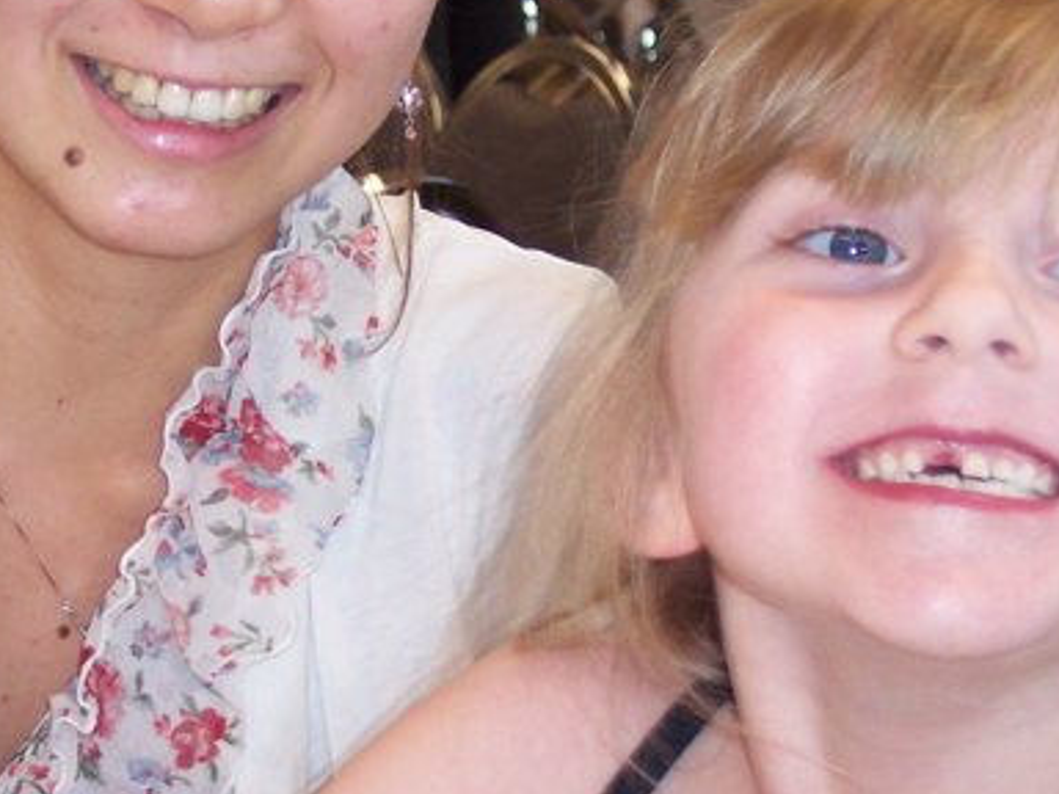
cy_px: 299
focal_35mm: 131
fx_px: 4008
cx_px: 539
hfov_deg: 15.1
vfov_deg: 11.3
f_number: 3.4
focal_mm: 13.3
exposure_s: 1/45
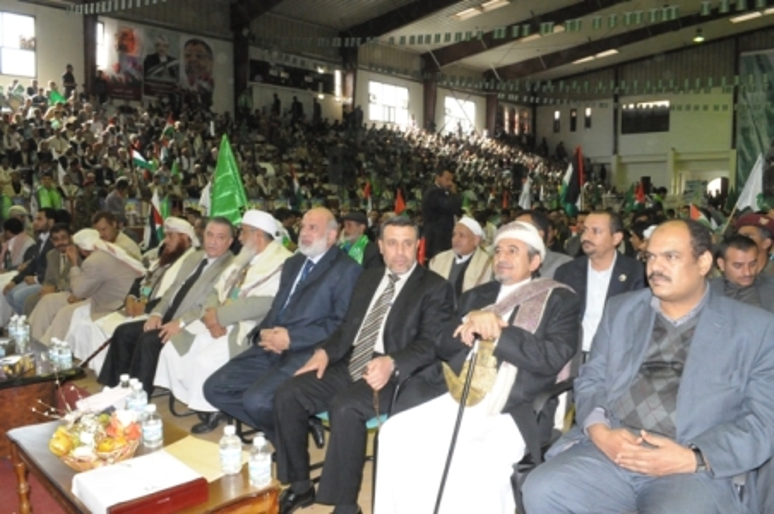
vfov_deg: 47.8
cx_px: 387
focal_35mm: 27
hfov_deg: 67.5
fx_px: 580
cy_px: 257
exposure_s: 1/50
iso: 3200
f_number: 14
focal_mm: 18
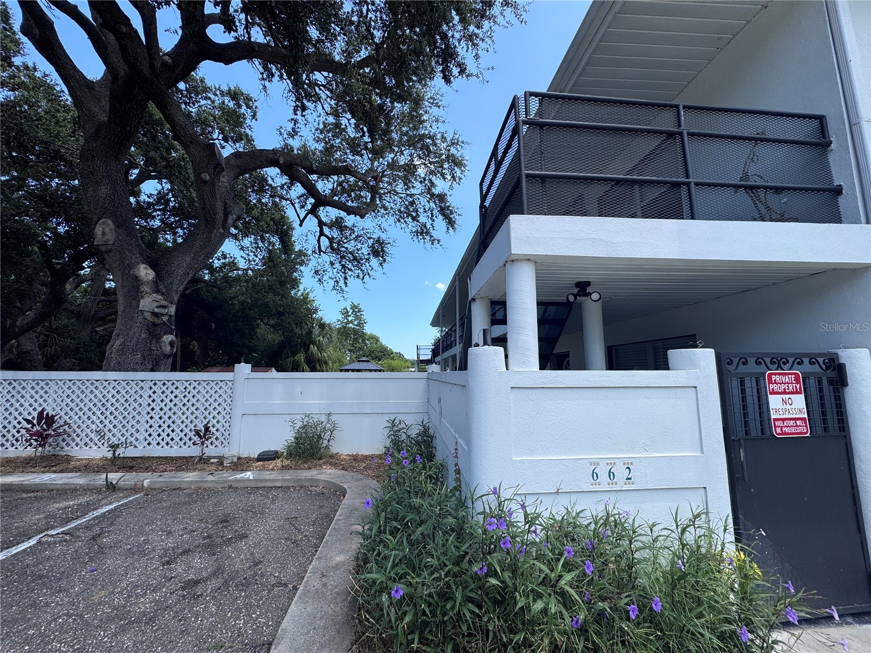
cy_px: 326
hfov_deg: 102.1
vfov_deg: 85.7
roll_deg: +0.1
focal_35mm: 14
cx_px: 436
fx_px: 352
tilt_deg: +7.7
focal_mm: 2.22
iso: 50
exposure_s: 1/1126
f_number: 2.2
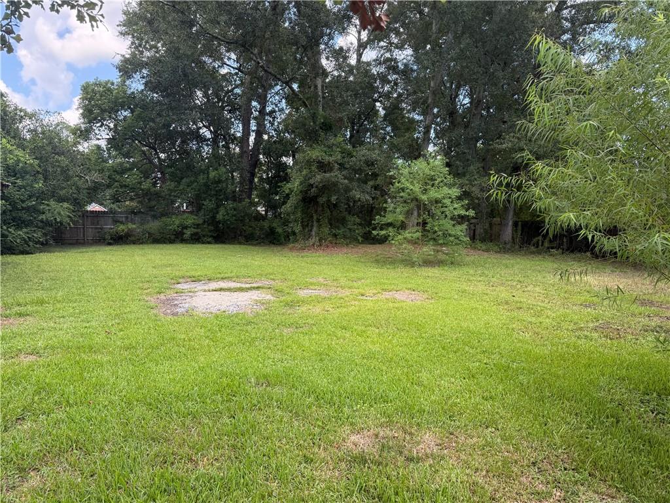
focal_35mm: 24
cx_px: 335
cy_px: 252
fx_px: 465
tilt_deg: -2.8
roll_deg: -1.1
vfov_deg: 56.8
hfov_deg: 71.6
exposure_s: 1/563
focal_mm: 6.76
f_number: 1.78
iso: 100
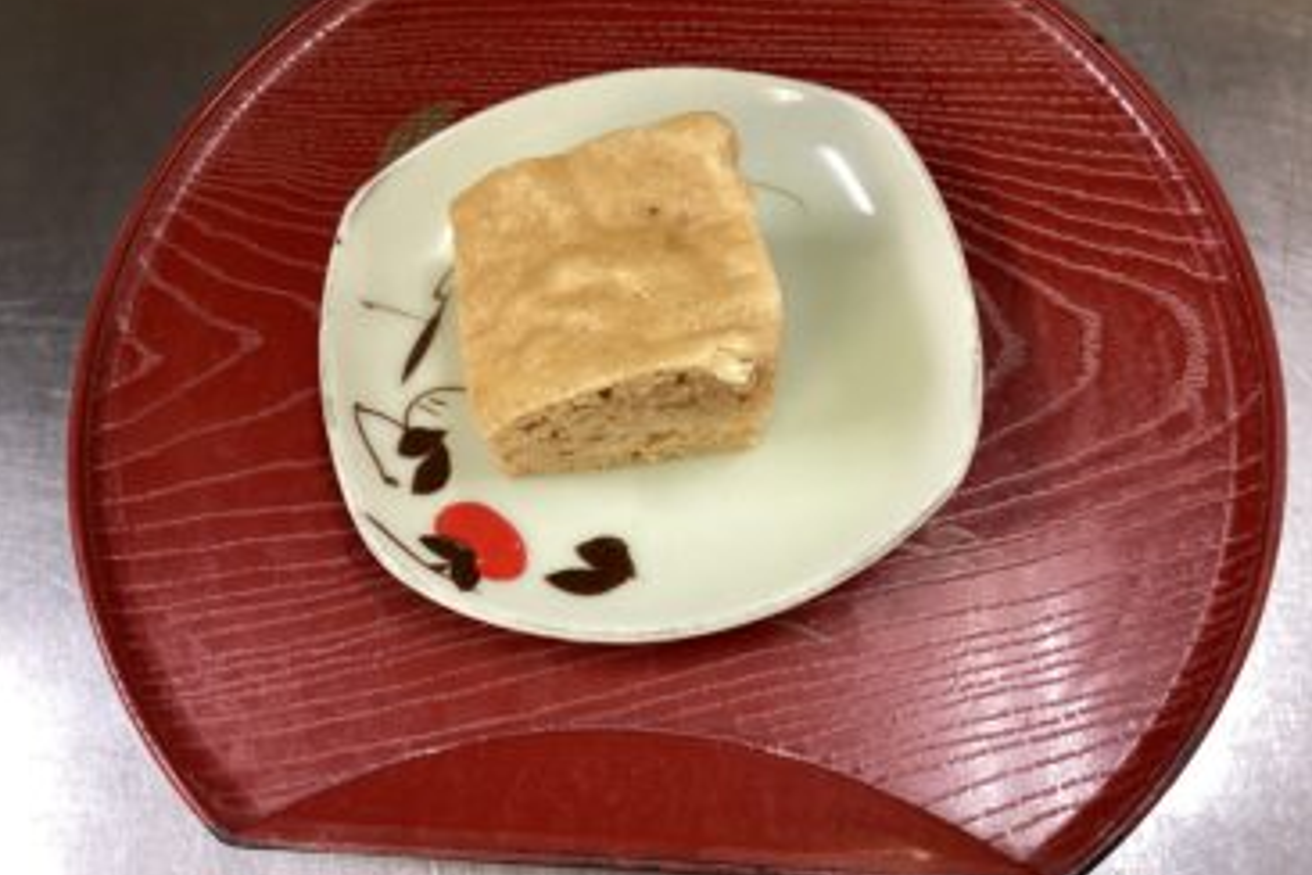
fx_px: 1203
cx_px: 643
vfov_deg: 39.9
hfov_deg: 57.2
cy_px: 403
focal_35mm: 33
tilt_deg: -70.0
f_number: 2.4
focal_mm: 3.3
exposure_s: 1/60
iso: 160
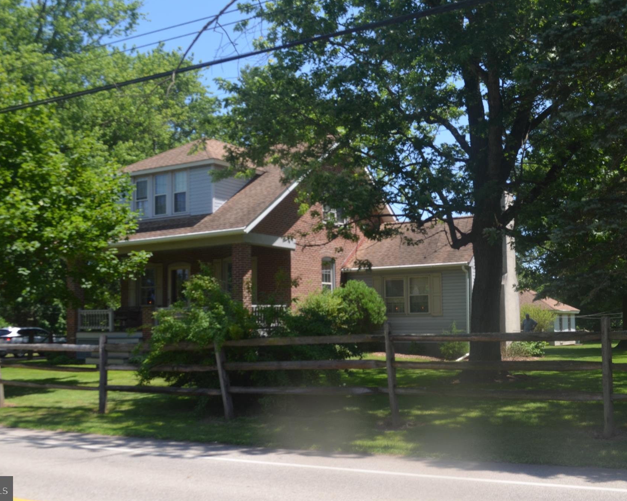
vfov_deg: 36.5
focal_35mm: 41
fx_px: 761
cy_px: 251
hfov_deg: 44.8
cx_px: 312
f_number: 7.1
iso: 200
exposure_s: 1/200
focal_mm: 24
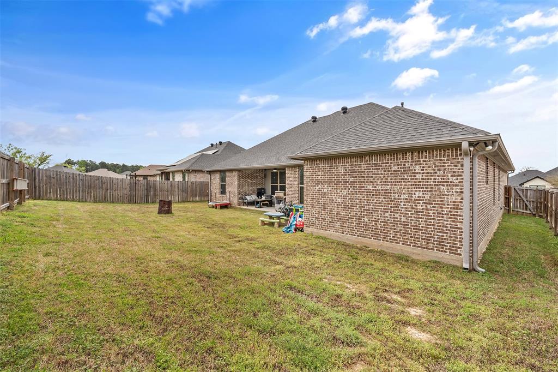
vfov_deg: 77.3
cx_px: 279
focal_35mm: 15
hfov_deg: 100.4
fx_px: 232
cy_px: 186
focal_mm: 15
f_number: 8
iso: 800
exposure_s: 1/1600
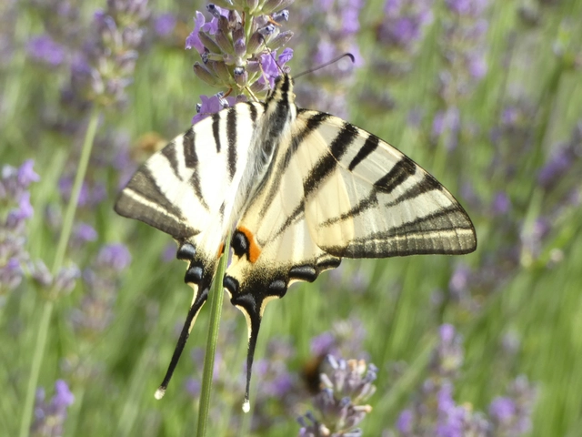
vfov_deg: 8.1
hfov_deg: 10.8
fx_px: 3077
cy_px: 218
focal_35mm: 183
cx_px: 291
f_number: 5.5
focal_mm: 32.7
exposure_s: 1/80
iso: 200
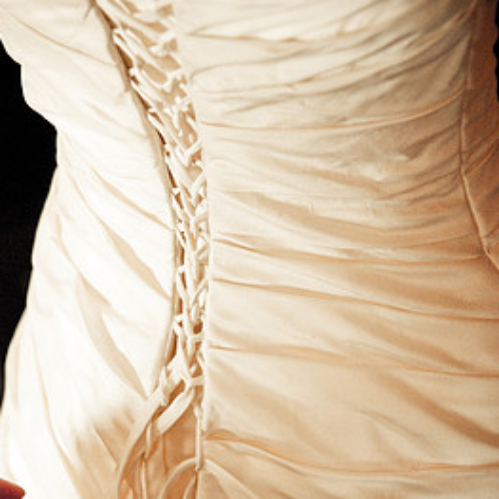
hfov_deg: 16.0
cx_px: 236
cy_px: 323
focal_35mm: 109
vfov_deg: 16.0
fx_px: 1778
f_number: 2.8
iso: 800
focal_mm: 50
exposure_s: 1/100
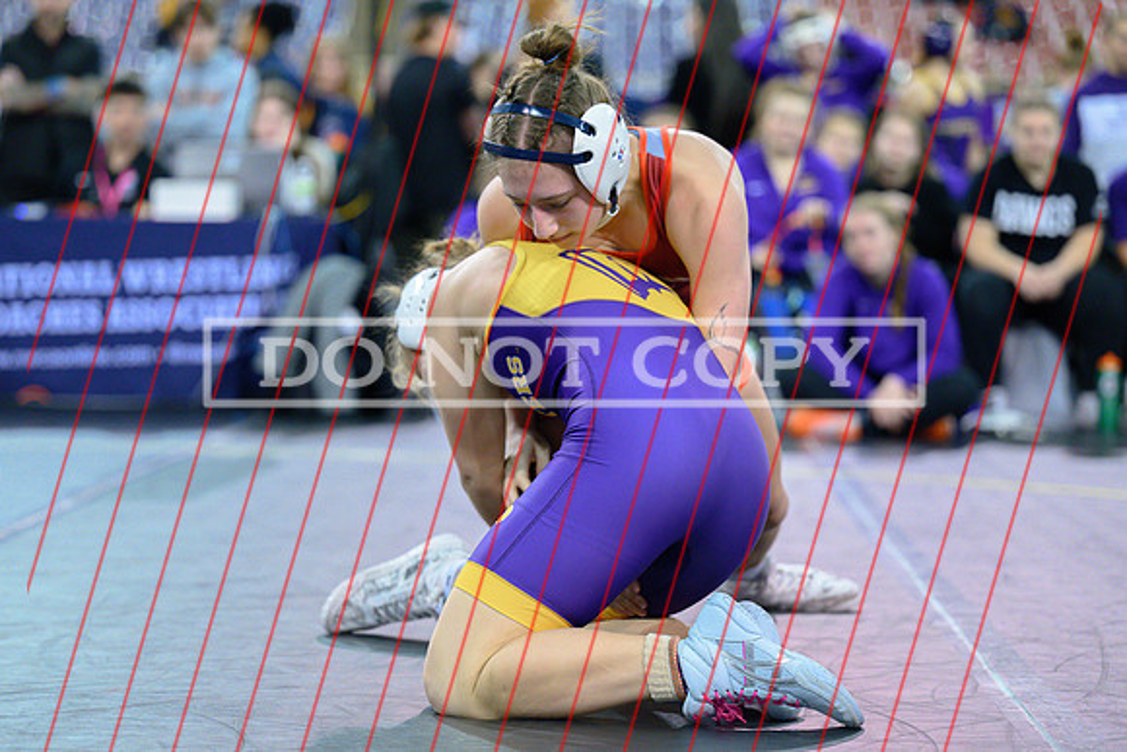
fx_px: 3594
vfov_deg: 11.9
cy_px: 393
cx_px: 521
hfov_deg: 17.8
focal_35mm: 115
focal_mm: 105
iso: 2800
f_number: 2.8
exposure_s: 1/640
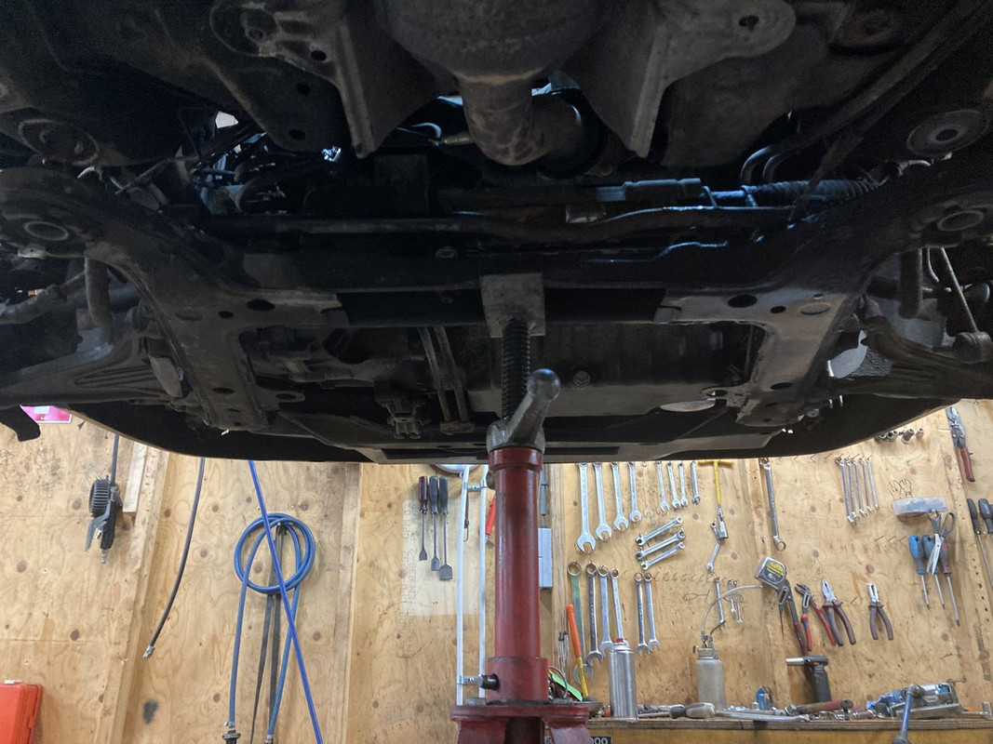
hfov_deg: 63.4
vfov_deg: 49.7
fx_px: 803
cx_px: 496
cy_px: 372
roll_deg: +0.0
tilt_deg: +24.3
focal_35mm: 28
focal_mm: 3.99
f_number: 1.8
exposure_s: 1/25
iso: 400
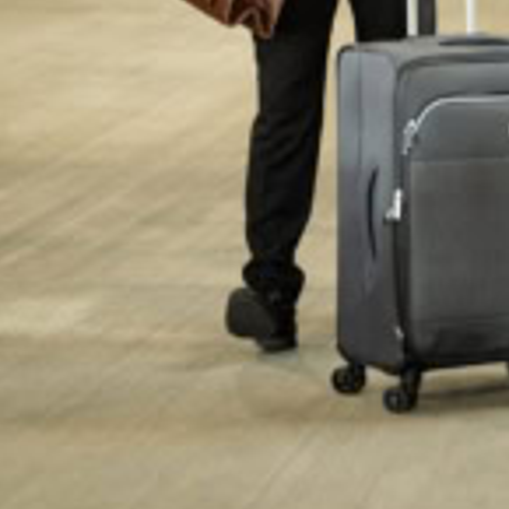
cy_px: -82
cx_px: 330
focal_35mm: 159
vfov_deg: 10.8
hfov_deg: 11.0
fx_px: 2645
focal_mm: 70
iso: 250
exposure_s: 1/40
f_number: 2.8
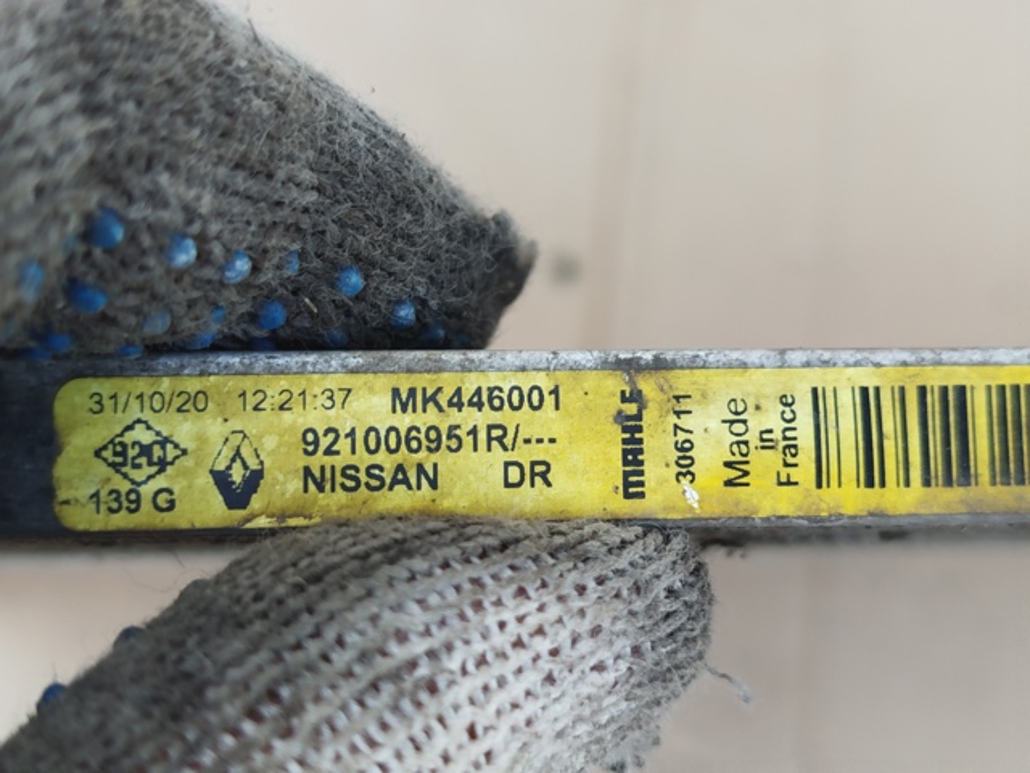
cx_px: 515
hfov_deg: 39.7
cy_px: 386
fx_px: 1428
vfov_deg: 30.3
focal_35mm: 48
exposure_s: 1/50
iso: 125
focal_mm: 5.31
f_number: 1.7
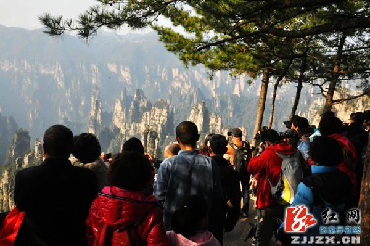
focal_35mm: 33
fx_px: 339
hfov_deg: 57.3
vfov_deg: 39.9
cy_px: 123
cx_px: 185
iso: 800
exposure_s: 1/125
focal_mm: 22
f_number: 25
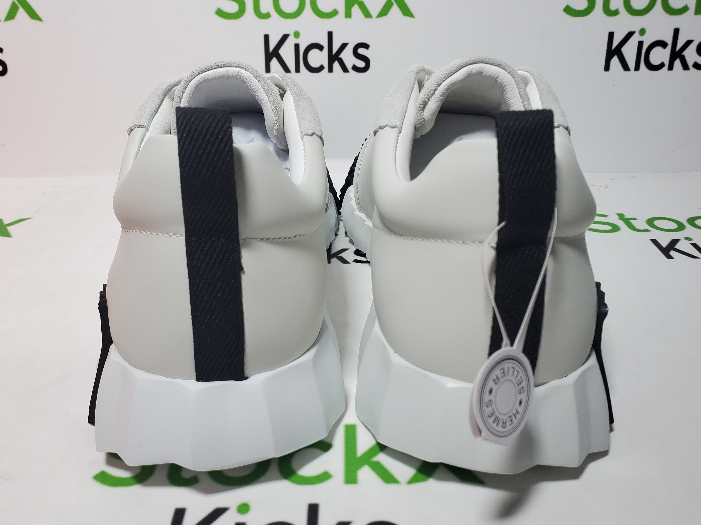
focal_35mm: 31
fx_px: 628
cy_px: 277
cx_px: 357
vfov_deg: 45.4
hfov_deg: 58.4
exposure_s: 1/206
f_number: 2.4
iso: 50
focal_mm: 4.3
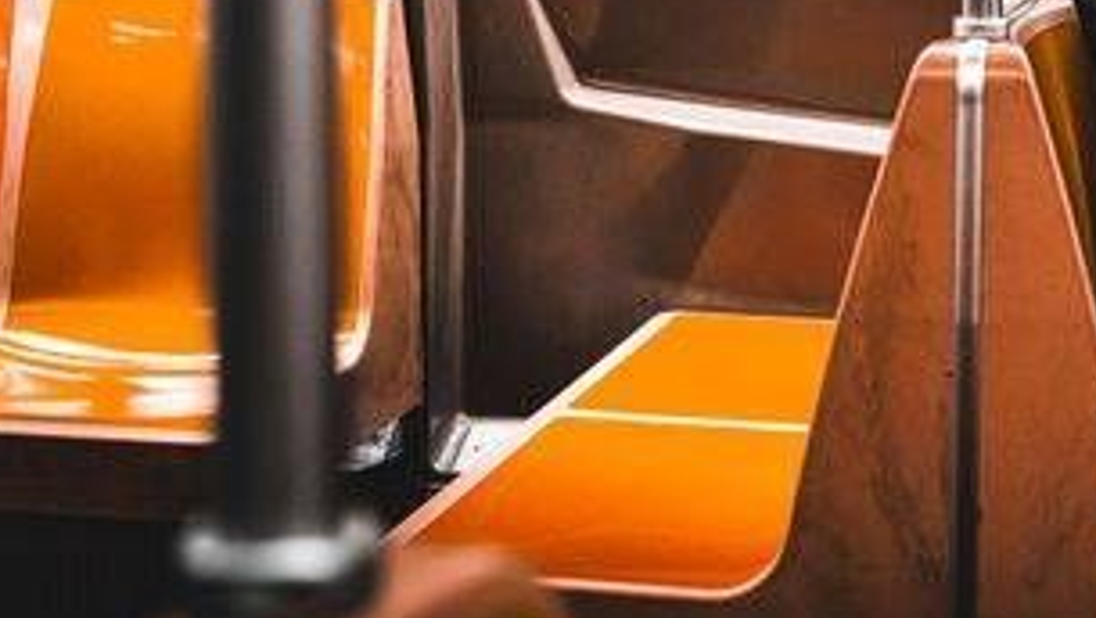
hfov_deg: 27.7
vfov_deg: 15.9
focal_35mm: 74
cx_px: 950
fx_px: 2152
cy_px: -61
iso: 2500
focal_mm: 35
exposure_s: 1/250
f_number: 2.8
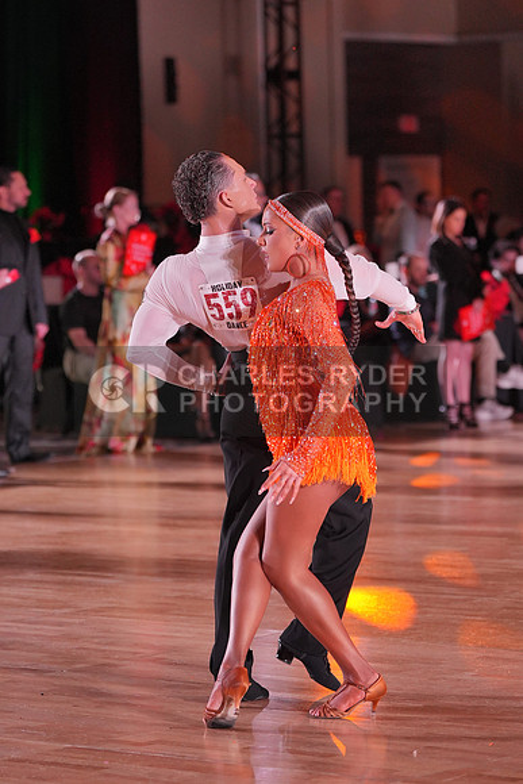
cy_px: 392
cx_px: 262
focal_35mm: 145
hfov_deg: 9.5
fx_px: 3158
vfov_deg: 14.2
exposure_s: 1/400
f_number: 2.8
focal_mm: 97
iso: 1250
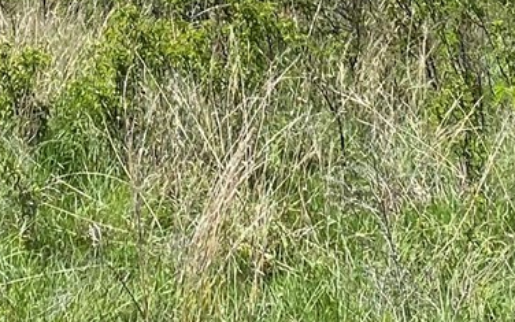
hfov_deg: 13.9
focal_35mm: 150
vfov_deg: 8.3
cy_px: -348
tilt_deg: +2.3
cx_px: 133
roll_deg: +2.0
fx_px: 2105
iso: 32
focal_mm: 4.25
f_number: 1.8
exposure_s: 1/2141
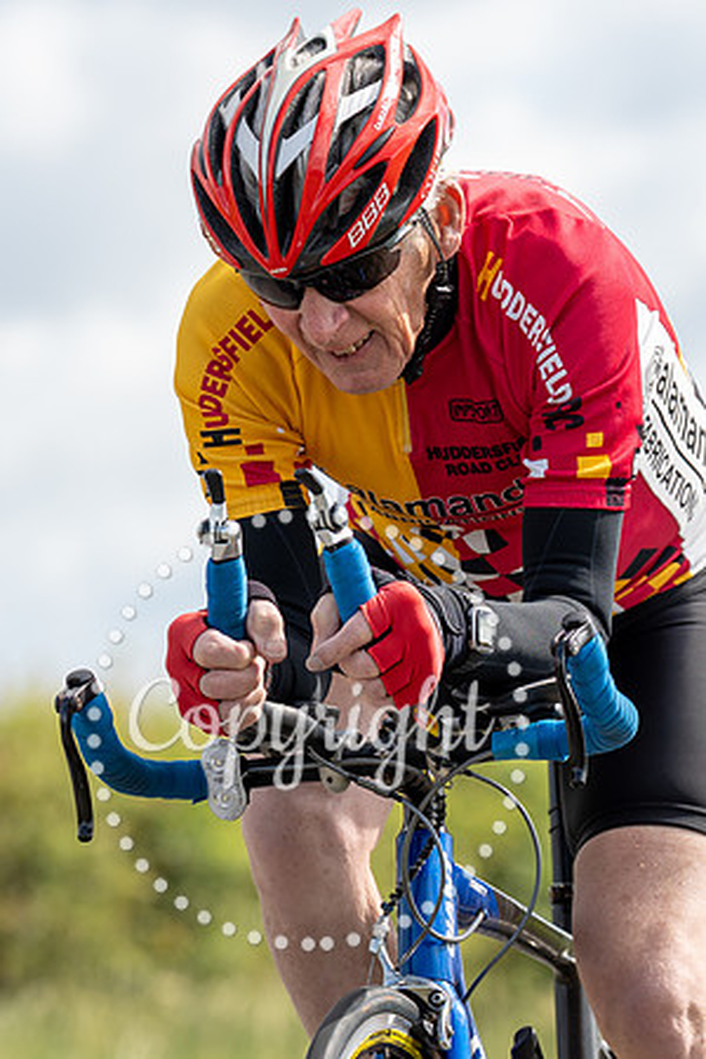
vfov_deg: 6.7
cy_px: 483
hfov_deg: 4.4
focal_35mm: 309
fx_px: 9103
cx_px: 390
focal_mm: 130
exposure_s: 1/1000
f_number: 3.5
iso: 100
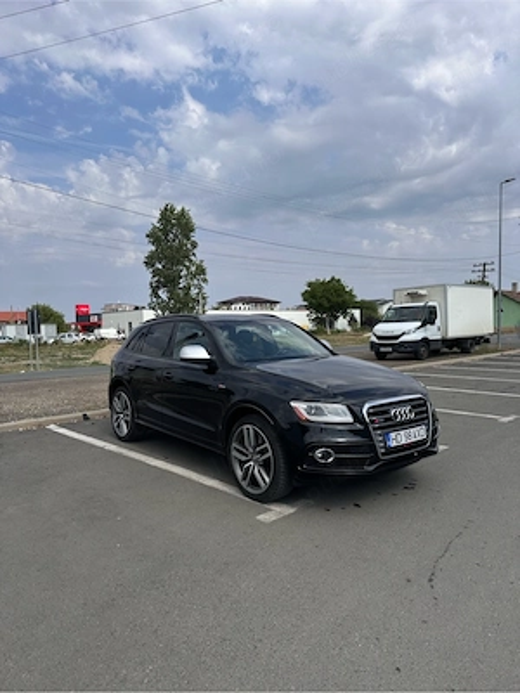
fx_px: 481
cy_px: 346
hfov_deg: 56.8
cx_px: 260
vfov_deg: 71.6
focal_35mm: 24
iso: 80
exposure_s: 1/6211
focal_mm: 6.86
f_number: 1.78
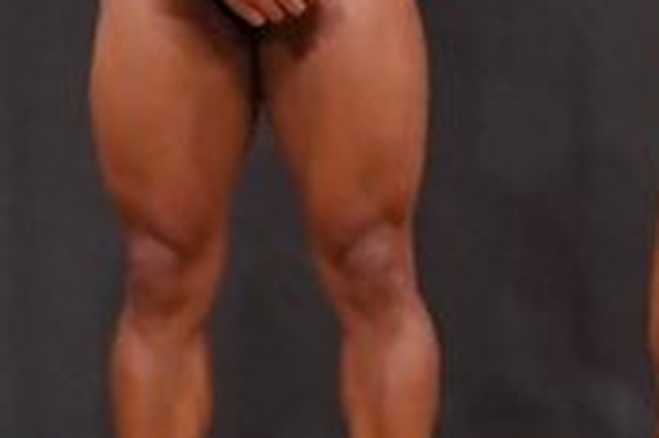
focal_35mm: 1074
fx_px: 19641
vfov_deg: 1.3
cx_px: 1141
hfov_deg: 1.9
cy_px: 76
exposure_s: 1/400
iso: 7200
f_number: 5.6
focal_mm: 160
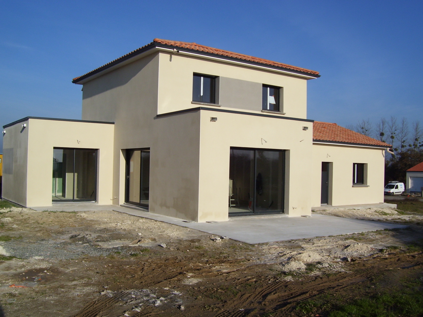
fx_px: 440
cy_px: 158
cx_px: 212
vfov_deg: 39.7
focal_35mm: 36
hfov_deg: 51.4
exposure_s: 1/1000
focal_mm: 6
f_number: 4.8
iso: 80
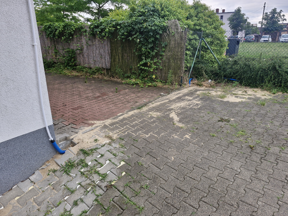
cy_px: 108
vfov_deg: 58.9
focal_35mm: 23
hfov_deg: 73.9
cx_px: 144
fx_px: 191
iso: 100
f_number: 1.8
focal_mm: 5.54
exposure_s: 1/180
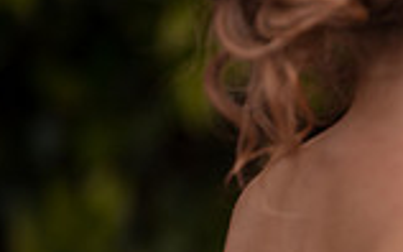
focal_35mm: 522
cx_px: 668
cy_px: 419
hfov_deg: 4.0
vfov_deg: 2.5
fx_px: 5737
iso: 320
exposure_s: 1/1000
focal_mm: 135
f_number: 1.8
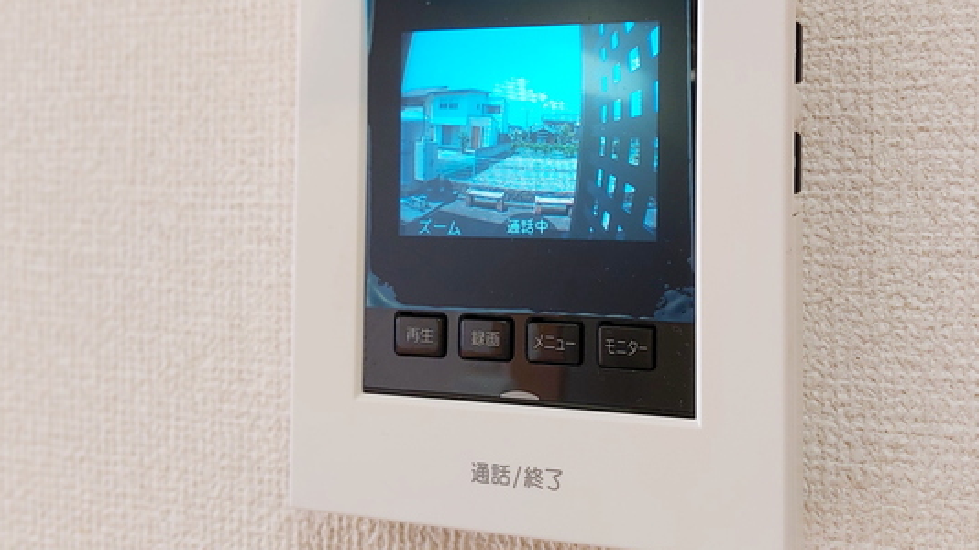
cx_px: 592
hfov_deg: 43.5
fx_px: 1220
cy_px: 160
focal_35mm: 47
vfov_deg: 25.2
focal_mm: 5.23
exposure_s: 1/24
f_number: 1.8
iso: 64
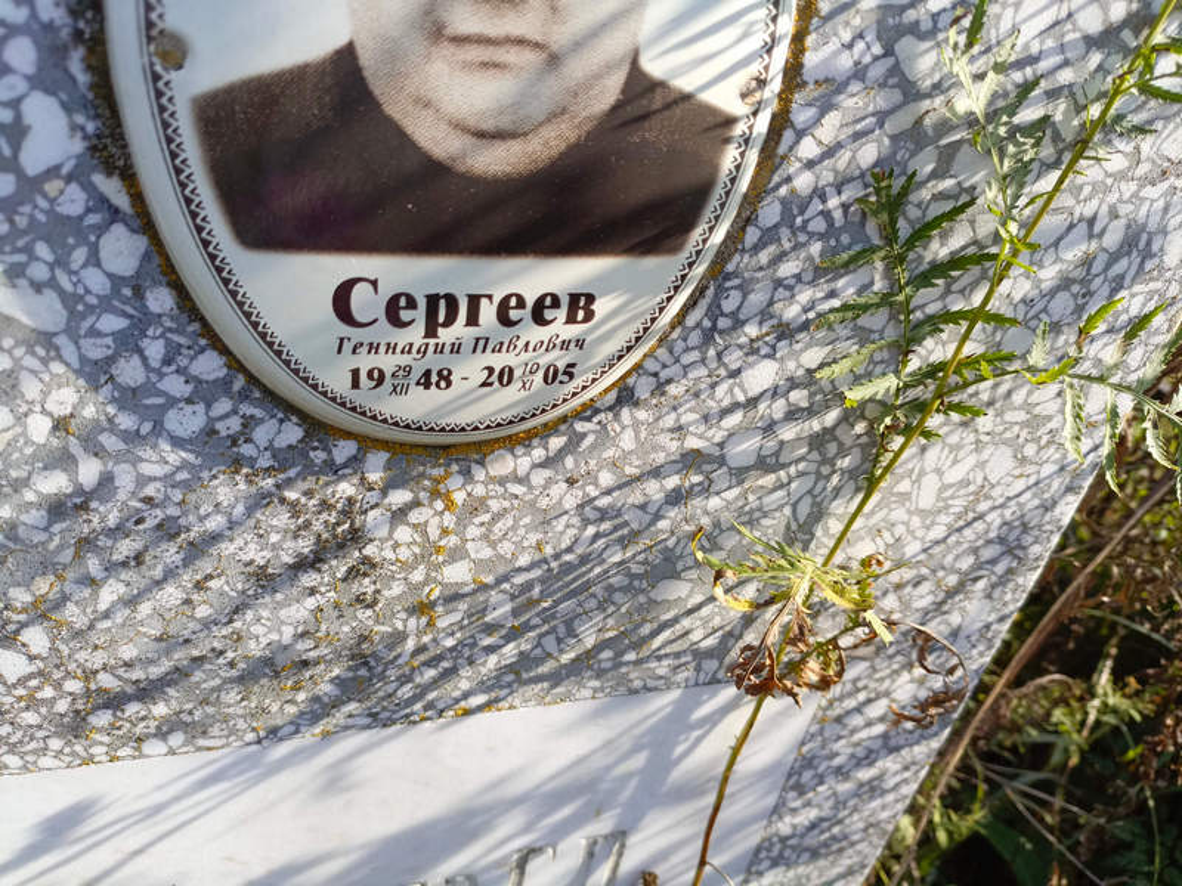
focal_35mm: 25
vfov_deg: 54.9
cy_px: 443
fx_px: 854
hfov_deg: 69.4
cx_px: 591
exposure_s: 1/431
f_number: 1.69
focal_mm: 4.76
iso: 110
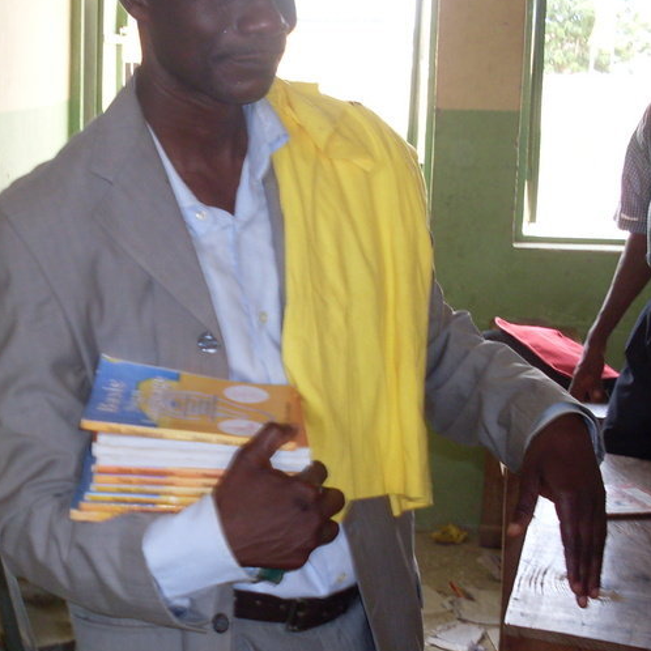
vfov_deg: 24.9
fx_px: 1468
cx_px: 175
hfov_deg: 24.8
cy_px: 430
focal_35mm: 69
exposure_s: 1/45
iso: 100
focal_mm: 6.3
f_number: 2.8
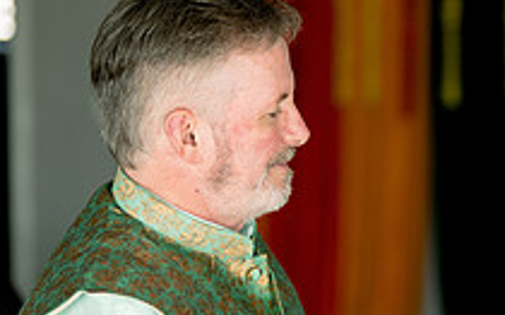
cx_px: 488
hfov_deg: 14.6
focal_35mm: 141
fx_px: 1940
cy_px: 148
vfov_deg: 9.3
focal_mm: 50
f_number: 1.4
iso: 320
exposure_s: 1/320
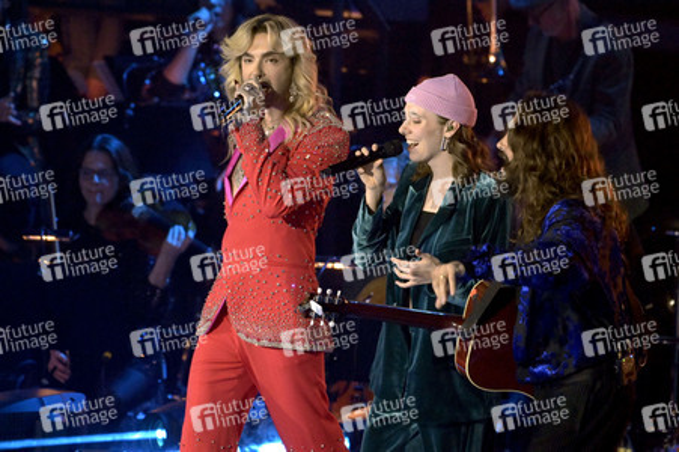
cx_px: 340
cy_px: 226
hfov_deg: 6.4
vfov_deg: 4.3
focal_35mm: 320
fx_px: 6031
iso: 12800
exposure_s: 1/500
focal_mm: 320
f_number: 5.6
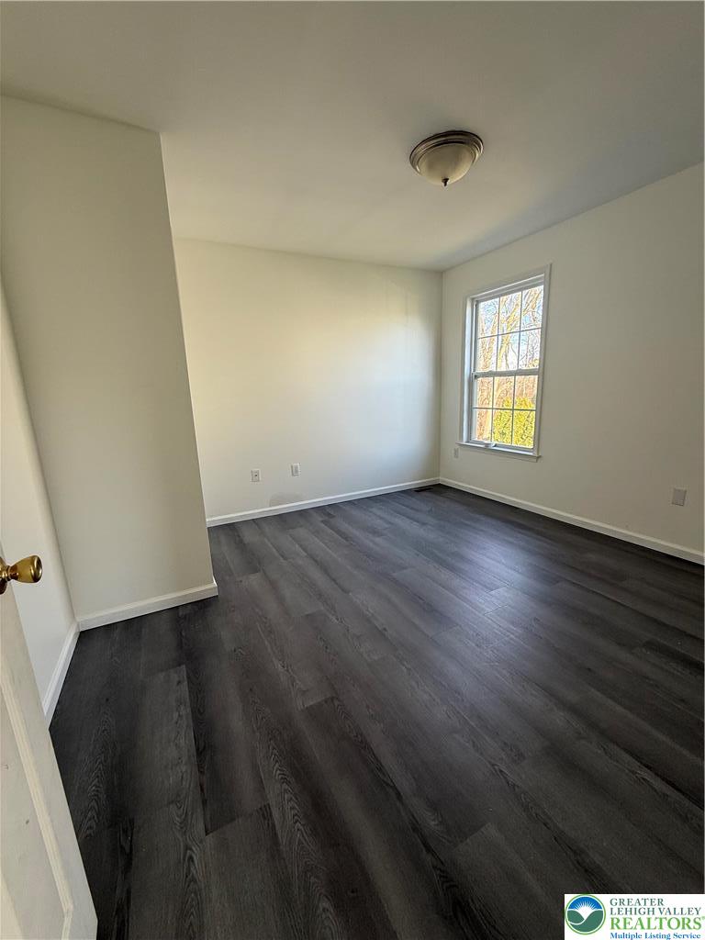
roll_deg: +1.9
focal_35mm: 14
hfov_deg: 85.7
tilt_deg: -11.1
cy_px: 470
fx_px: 380
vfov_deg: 102.1
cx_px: 352
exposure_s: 1/99
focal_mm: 2.22
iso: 100
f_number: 2.2
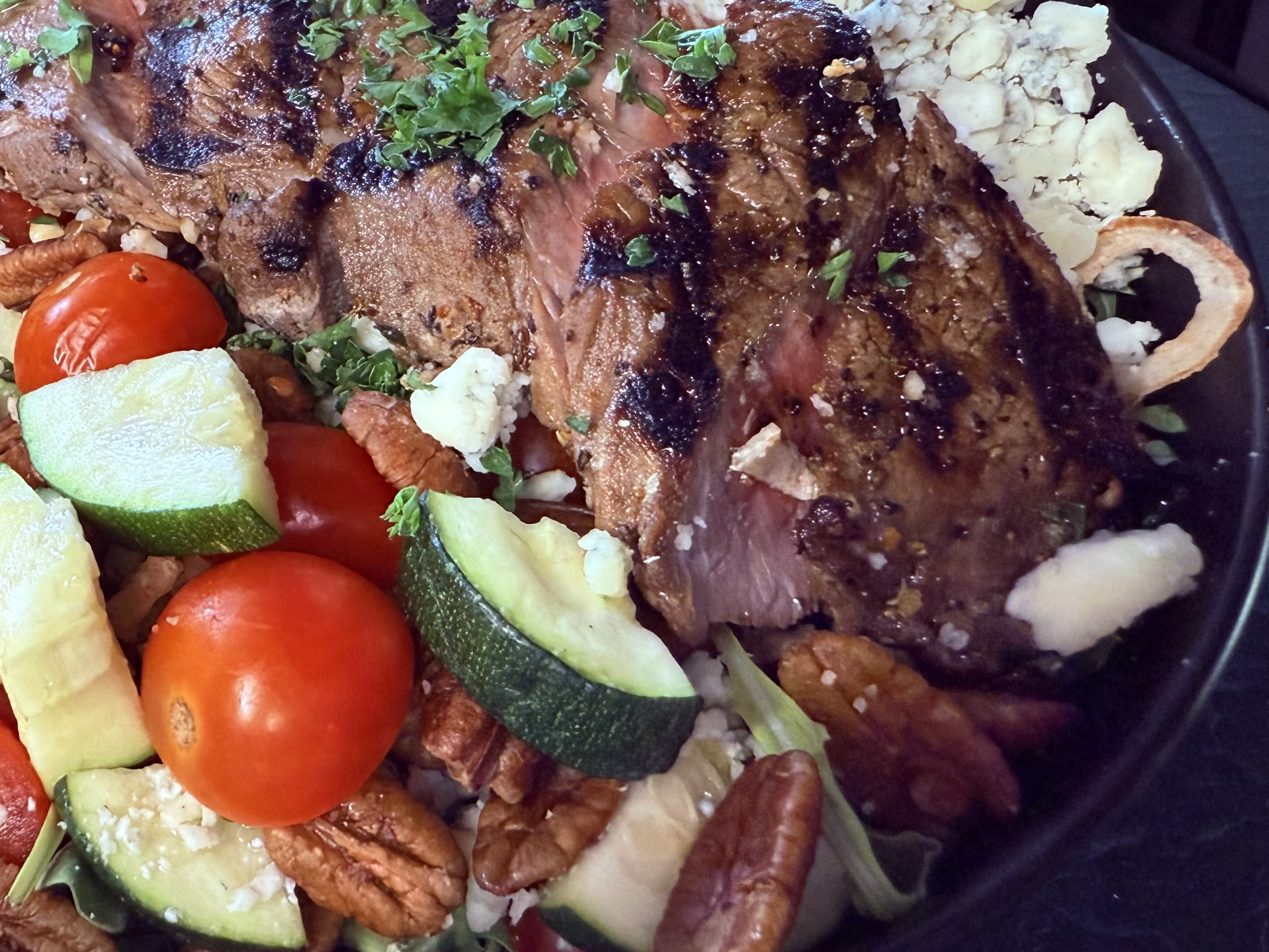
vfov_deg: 37.5
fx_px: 1393
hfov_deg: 47.2
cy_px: 347
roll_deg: -14.8
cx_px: 318
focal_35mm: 38
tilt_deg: -36.3
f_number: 2.2
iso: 400
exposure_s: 1/60
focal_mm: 2.22
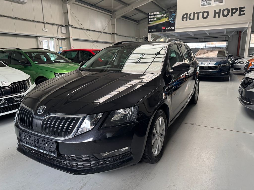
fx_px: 176
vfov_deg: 56.8
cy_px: 95
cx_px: 127
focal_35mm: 24
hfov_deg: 71.6
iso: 250
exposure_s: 1/60
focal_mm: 6.76
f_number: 1.78
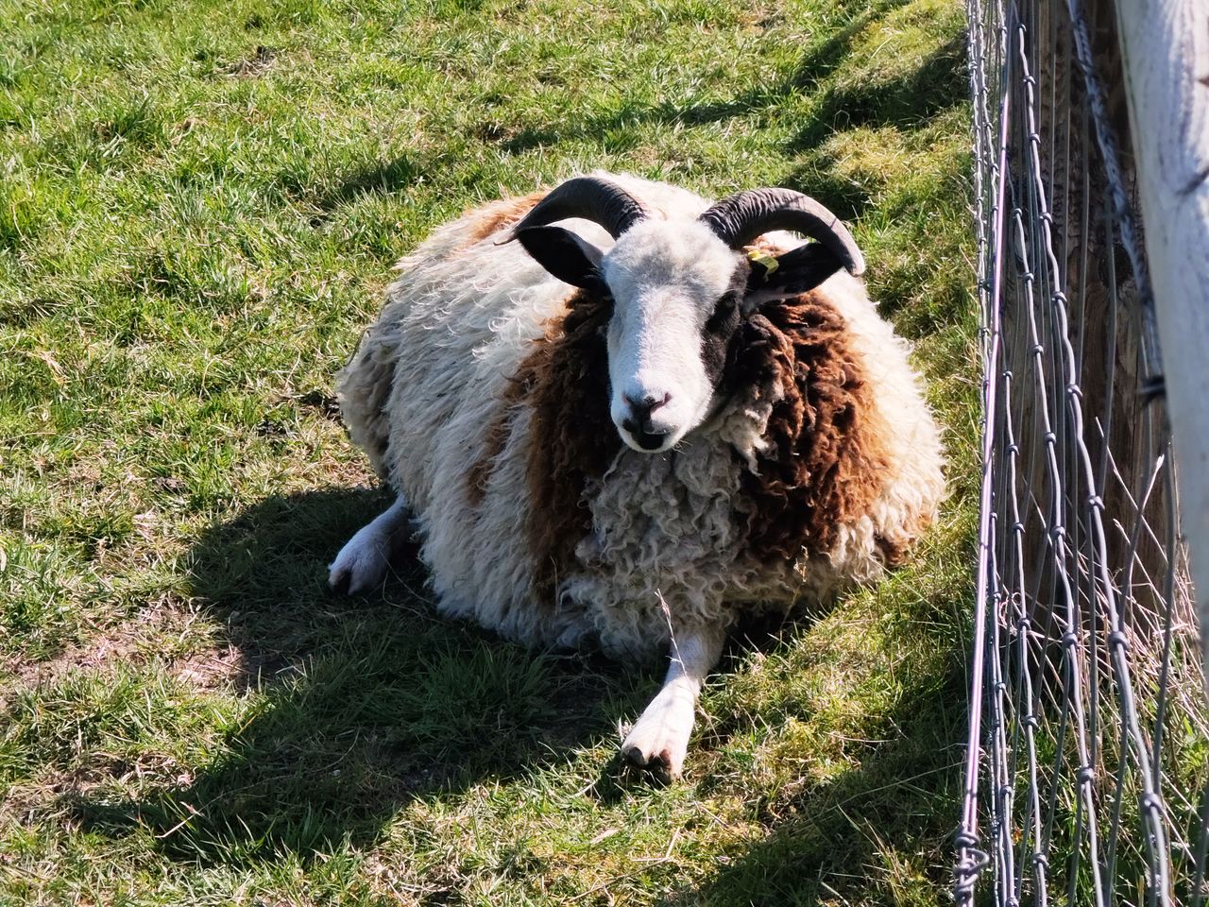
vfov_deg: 14.8
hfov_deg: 19.6
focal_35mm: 100
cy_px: 454
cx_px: 604
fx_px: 3493
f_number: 2
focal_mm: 7.1
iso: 50
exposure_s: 1/887
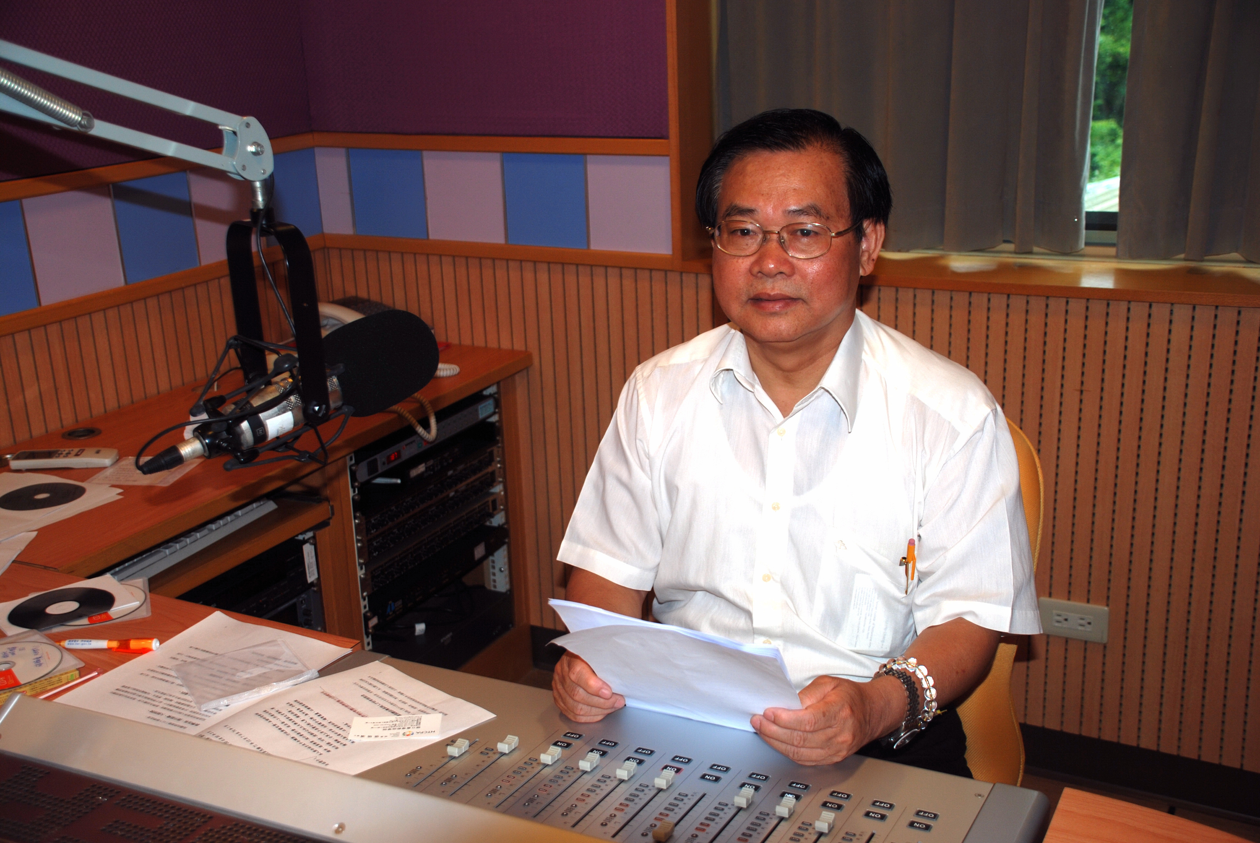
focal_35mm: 39
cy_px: 422
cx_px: 630
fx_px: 1367
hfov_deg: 49.5
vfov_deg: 34.3
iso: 100
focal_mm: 26
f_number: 4
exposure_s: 1/60
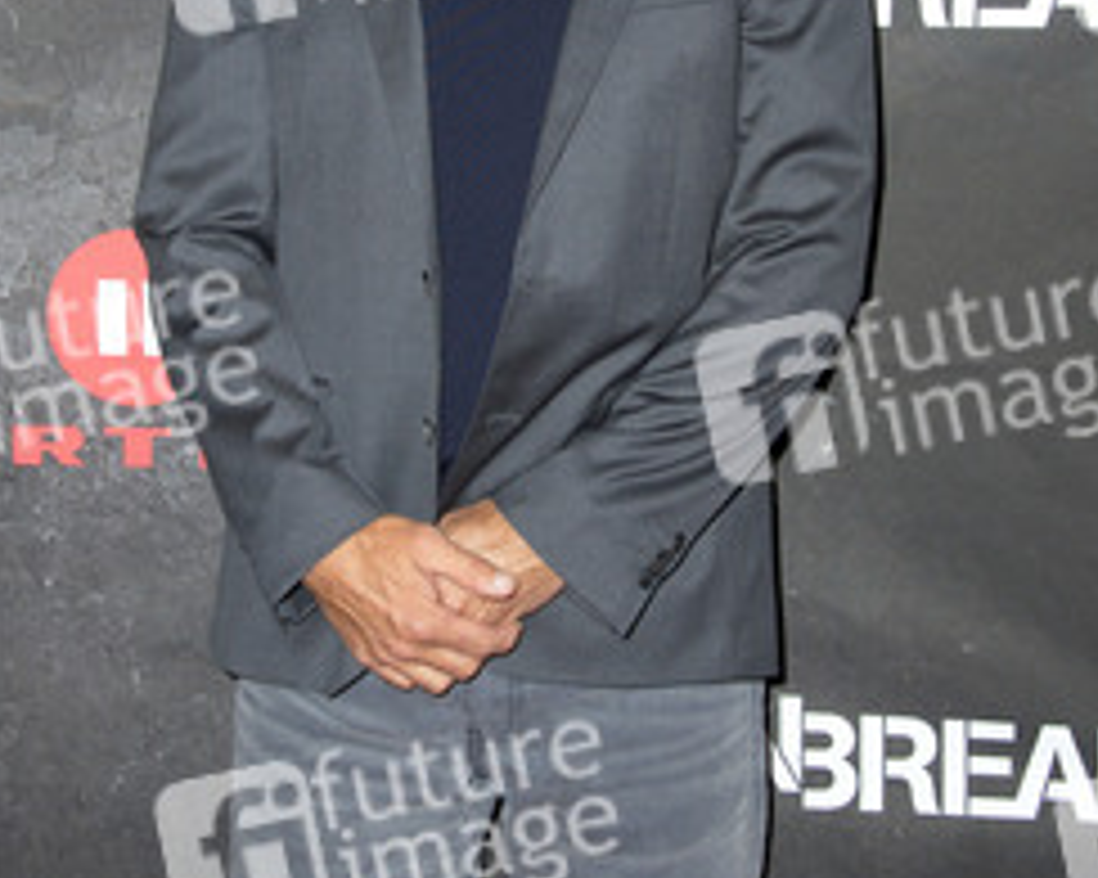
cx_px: 520
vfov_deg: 18.9
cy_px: 153
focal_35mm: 80
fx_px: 2599
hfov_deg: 23.9
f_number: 5.6
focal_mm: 52
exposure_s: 1/200
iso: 800
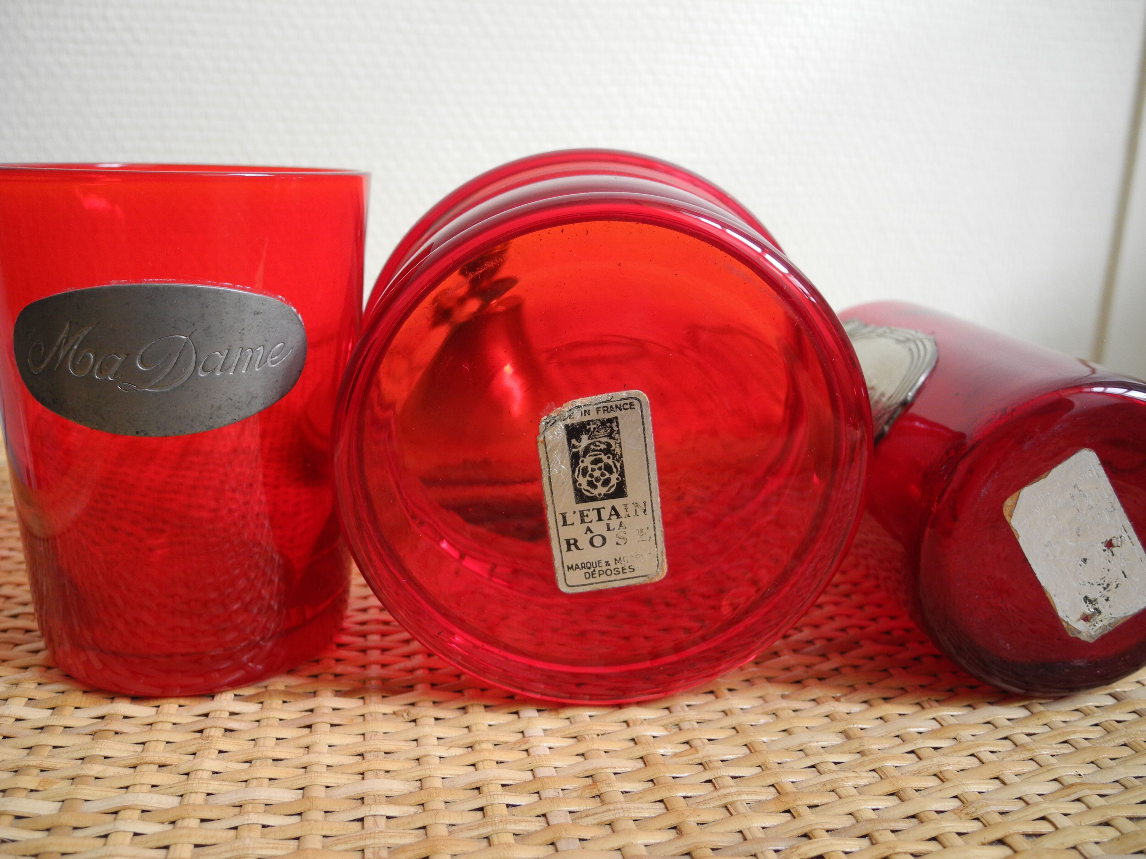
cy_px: 430
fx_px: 927
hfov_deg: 63.4
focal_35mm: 28
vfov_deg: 49.7
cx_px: 573
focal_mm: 6
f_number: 2.8
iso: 214
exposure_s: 1/30
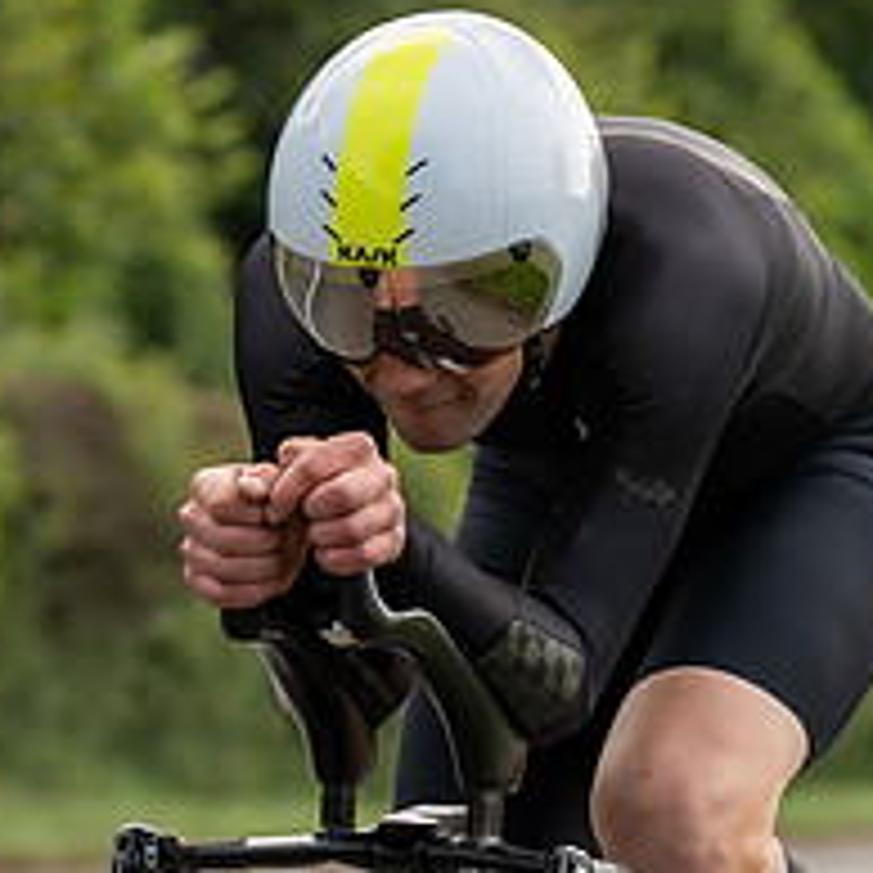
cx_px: 213
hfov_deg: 5.0
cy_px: 696
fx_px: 10043
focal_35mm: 352
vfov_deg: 5.0
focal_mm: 98
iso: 320
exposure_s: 1/1000
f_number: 4
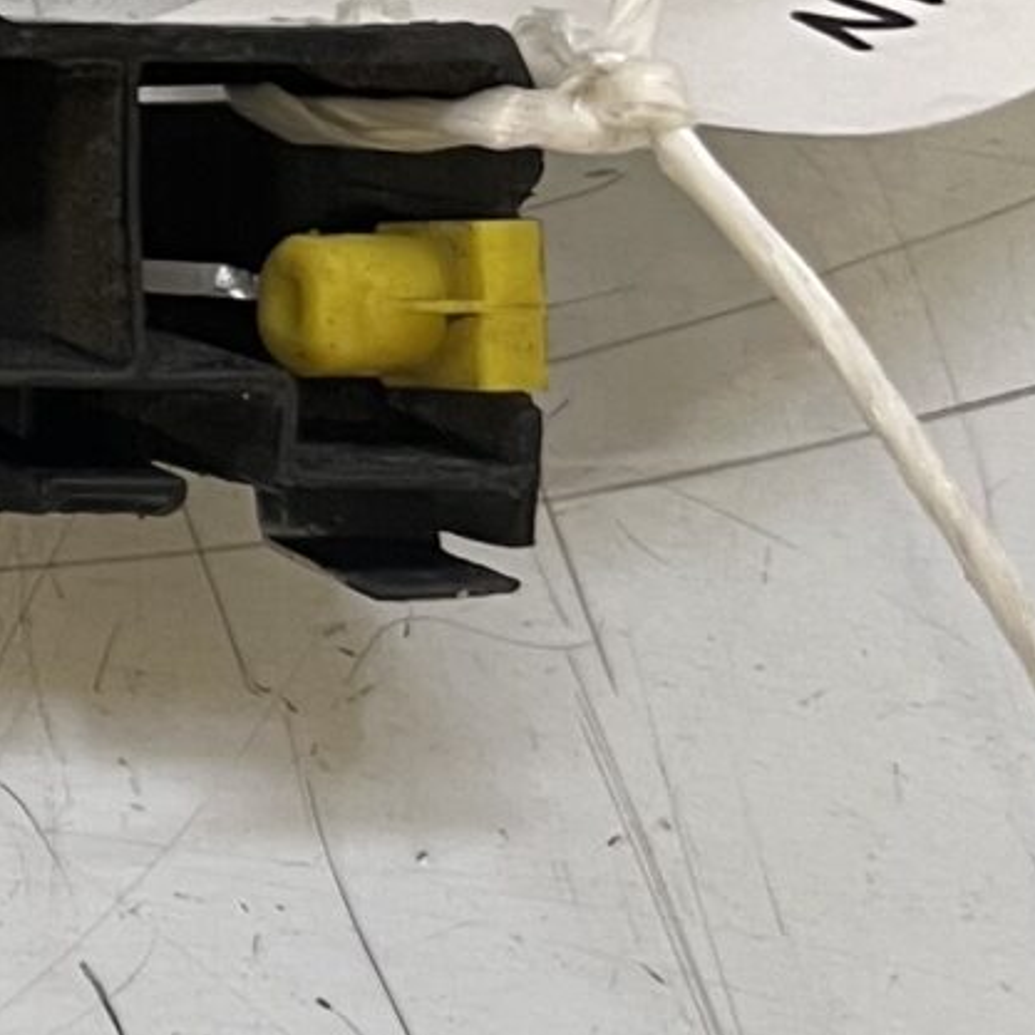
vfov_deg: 12.2
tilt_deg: -61.4
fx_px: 4770
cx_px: -1199
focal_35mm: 141
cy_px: -57
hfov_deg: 11.0
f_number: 1.6
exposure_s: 1/50
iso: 64
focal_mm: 5.1
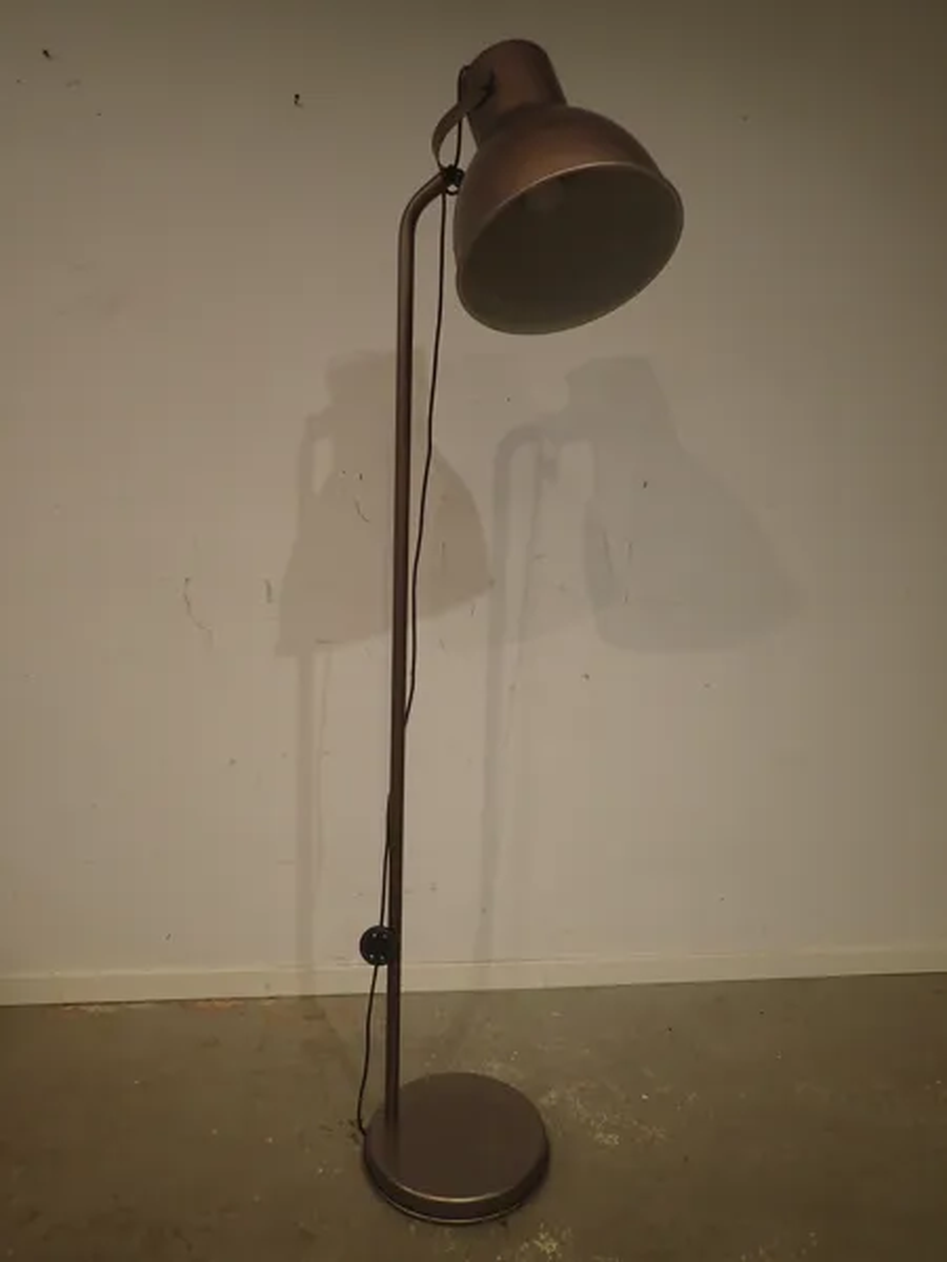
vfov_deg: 69.4
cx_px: 474
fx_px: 912
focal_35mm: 25
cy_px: 631
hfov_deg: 54.9
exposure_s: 1/60
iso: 160
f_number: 2
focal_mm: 4.5
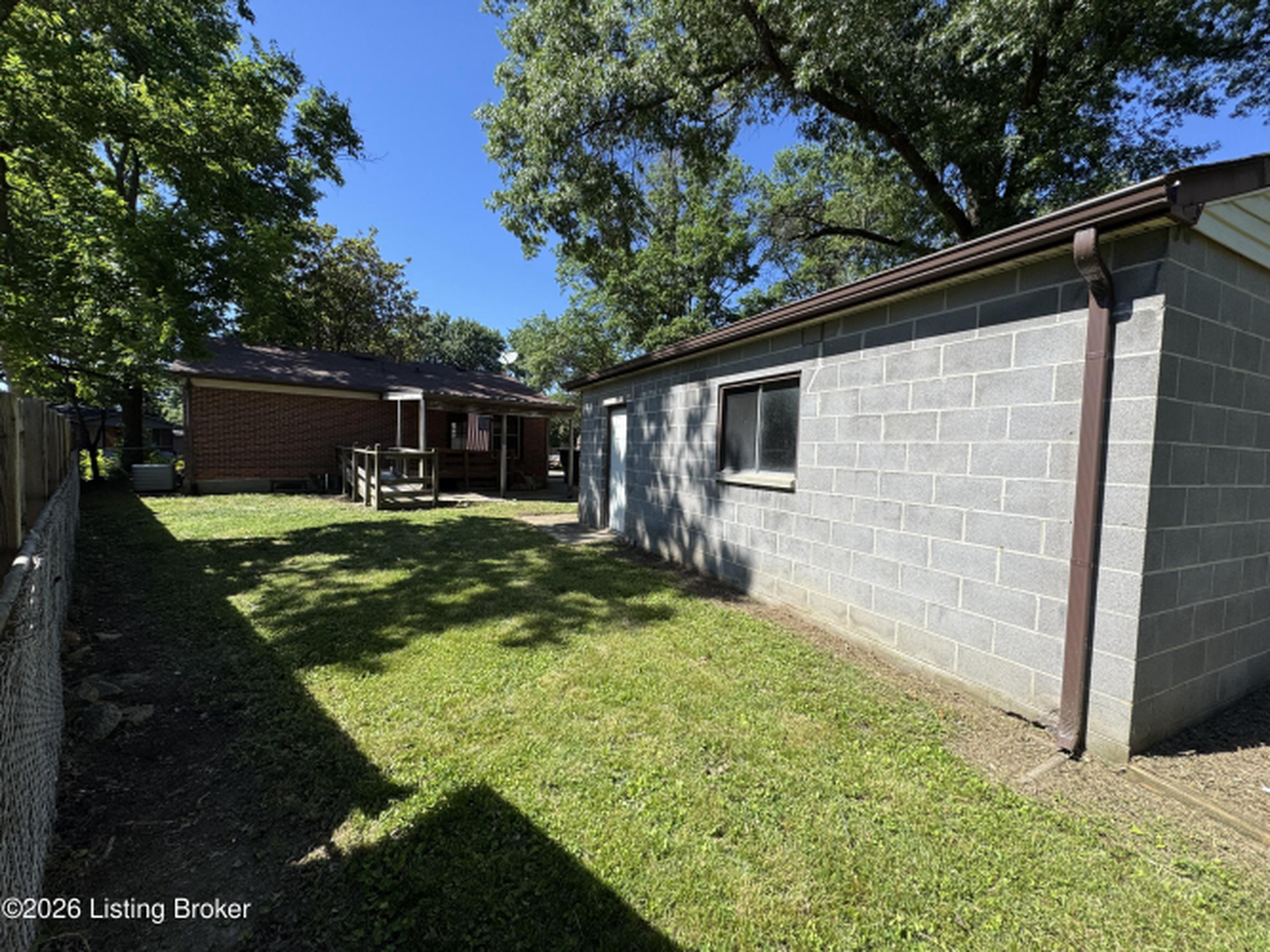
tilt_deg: -3.3
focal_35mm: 14
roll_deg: -2.5
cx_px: 635
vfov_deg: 85.7
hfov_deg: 102.1
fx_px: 514
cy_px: 476
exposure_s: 1/1299
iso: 50
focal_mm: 2.22
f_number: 2.2
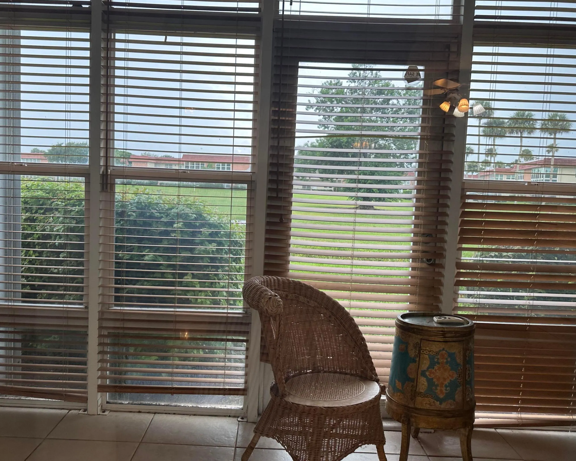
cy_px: 221
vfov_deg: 54.9
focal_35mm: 26
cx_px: 264
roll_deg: -2.5
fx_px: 443
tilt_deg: -3.5
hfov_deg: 65.9
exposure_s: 1/120
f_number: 1.78
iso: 100
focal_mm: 6.86
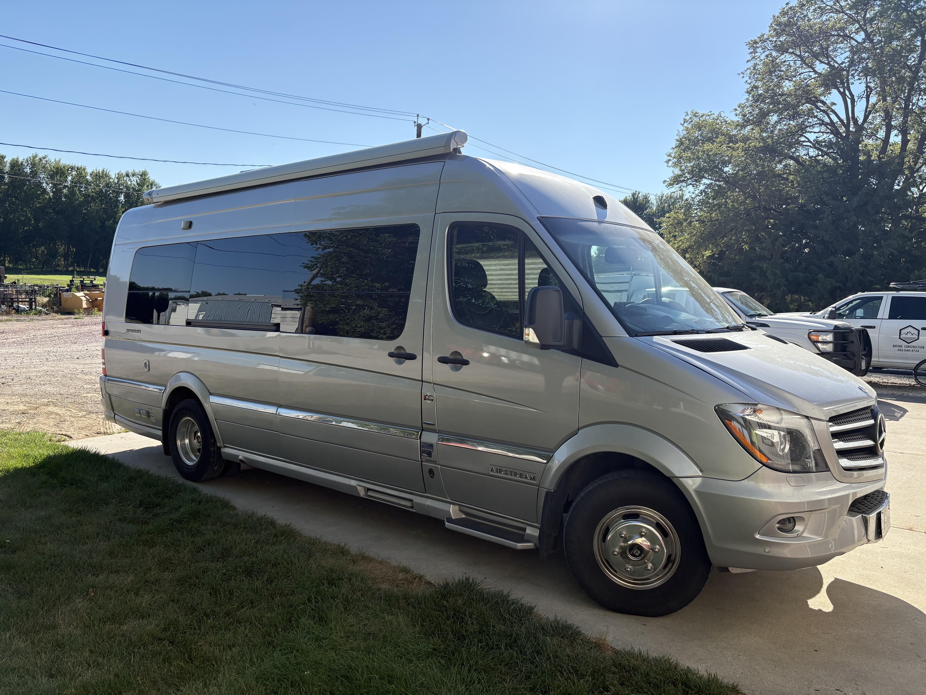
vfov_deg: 53.1
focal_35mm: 26
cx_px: 463
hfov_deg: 67.3
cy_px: 348
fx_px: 696
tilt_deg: -4.8
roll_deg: -2.7
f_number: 1.6
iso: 64
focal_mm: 5.96
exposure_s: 1/3279
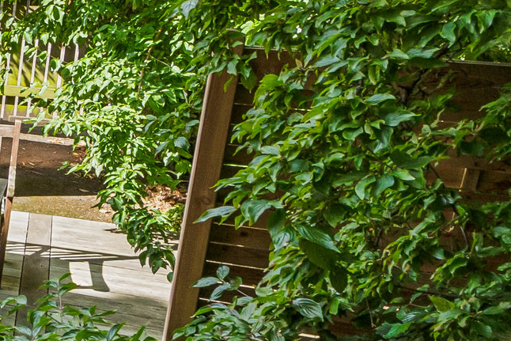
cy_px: 157
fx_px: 923
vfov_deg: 20.9
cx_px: -400
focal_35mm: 65
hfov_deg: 21.2
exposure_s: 1/125
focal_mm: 14
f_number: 13
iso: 450
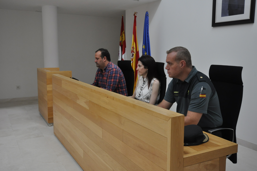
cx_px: 128
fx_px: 257
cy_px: 86
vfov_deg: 36.8
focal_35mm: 36
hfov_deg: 53.2
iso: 1250
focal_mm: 24
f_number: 6.7
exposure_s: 1/180
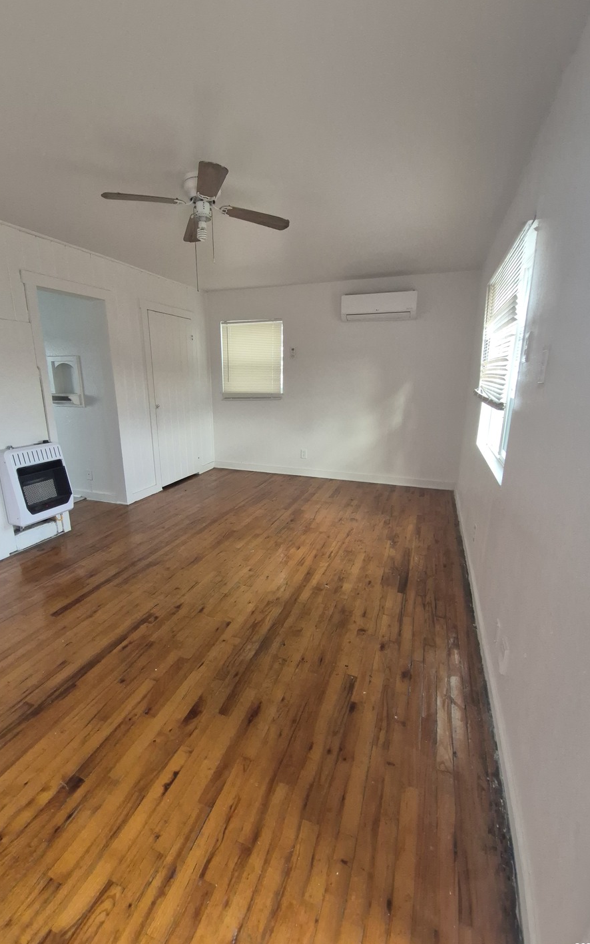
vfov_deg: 105.3
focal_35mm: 14
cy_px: 472
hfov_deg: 78.6
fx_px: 360
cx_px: 286
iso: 100
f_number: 2.2
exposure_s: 1/60
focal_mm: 1.74
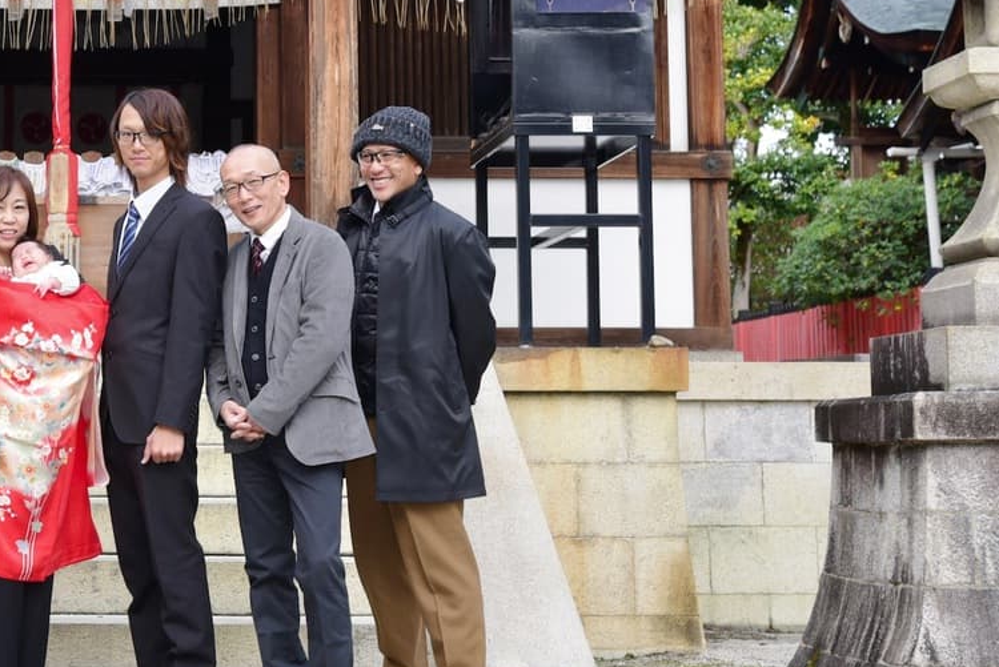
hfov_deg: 20.7
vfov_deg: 14.2
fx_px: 2665
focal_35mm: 96
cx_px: 49
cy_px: 107
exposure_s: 1/200
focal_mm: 50
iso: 400
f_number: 8
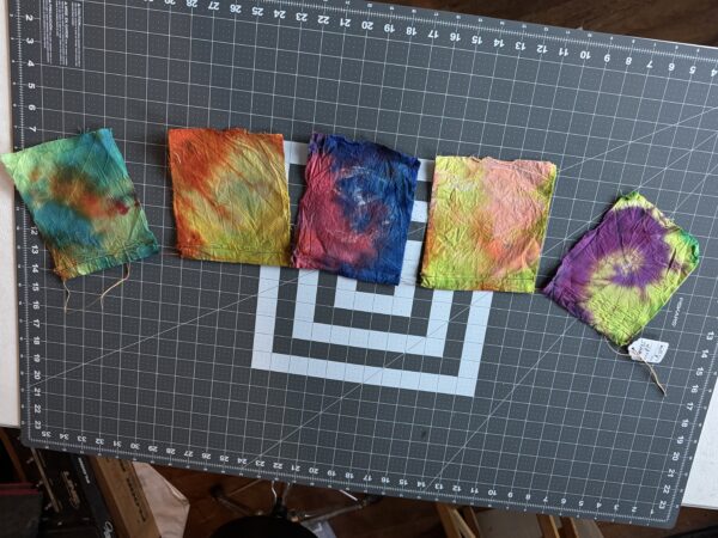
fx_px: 498
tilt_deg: -77.7
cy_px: 269
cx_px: 359
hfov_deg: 71.6
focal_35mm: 24
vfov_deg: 56.8
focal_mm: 6.76
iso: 1000
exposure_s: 1/38
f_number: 1.78
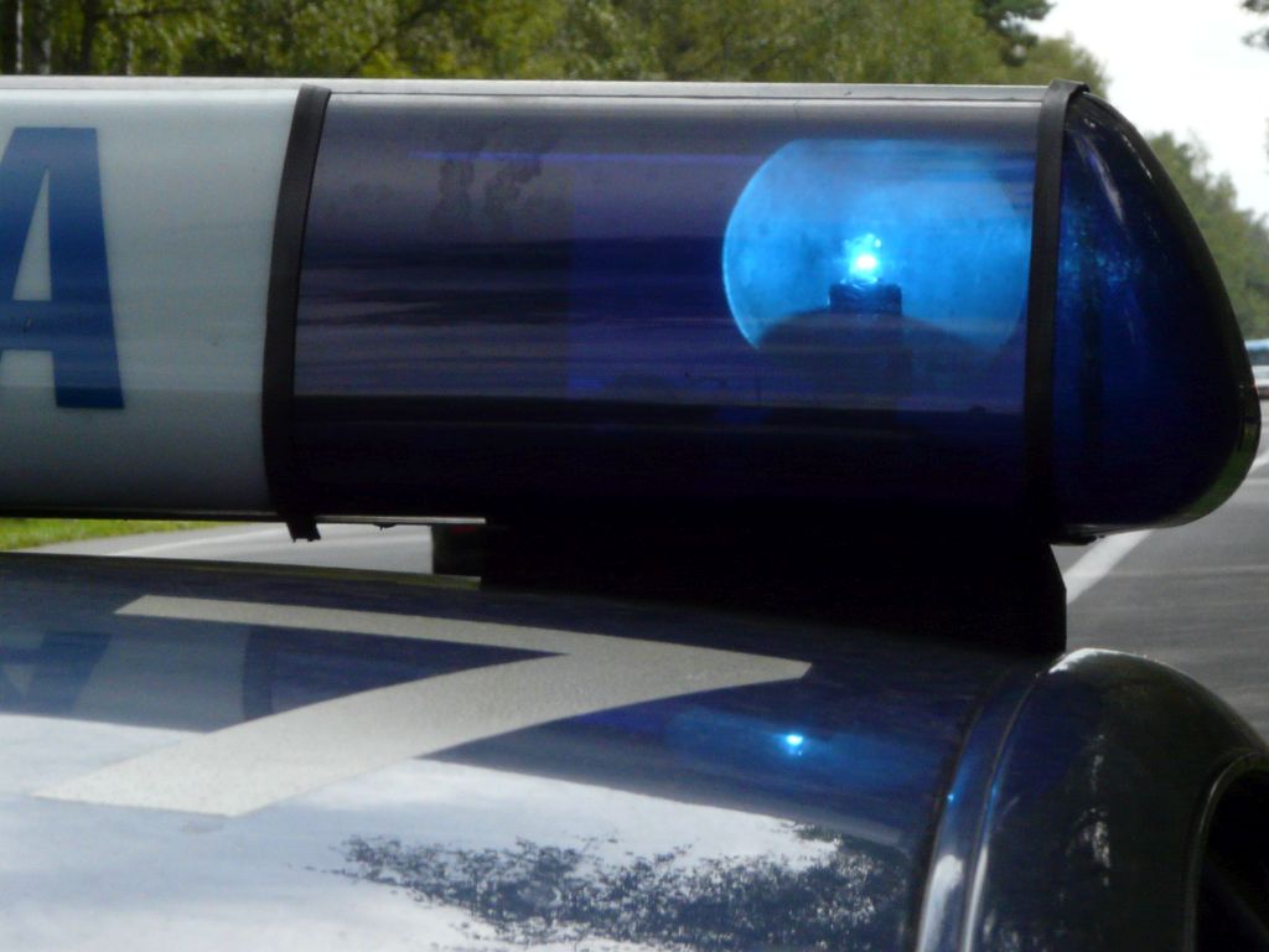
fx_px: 5389
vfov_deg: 10.1
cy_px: 476
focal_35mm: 147
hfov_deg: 13.4
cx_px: 634
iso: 200
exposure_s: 1/500
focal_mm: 24.2
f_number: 6.3
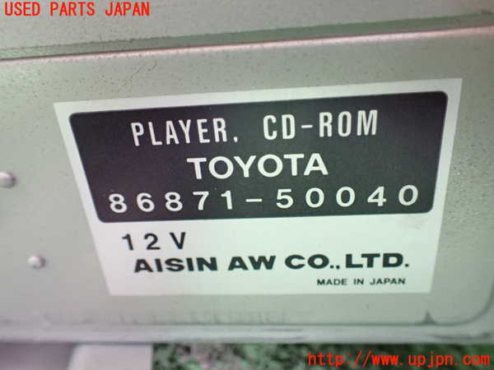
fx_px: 428
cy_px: 185
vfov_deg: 46.8
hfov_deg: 60.0
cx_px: 247
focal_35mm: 30
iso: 800
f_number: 2.3
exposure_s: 1/50
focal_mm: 5.4
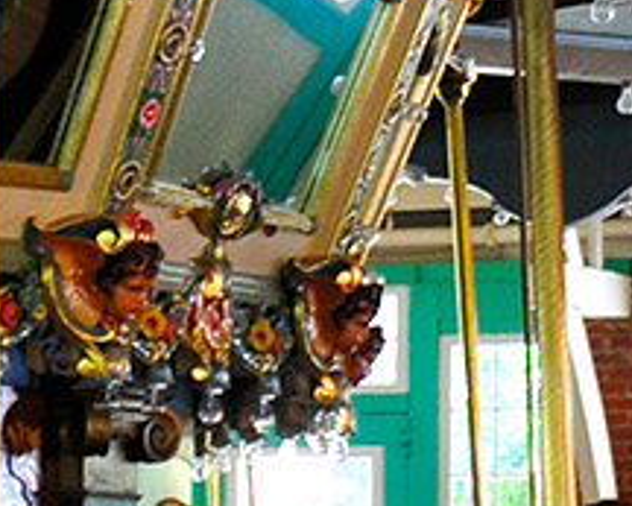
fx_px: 3967
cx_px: -910
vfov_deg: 7.2
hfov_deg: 8.3
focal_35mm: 212
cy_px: 763
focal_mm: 20
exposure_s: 1/60
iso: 400
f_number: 3.5
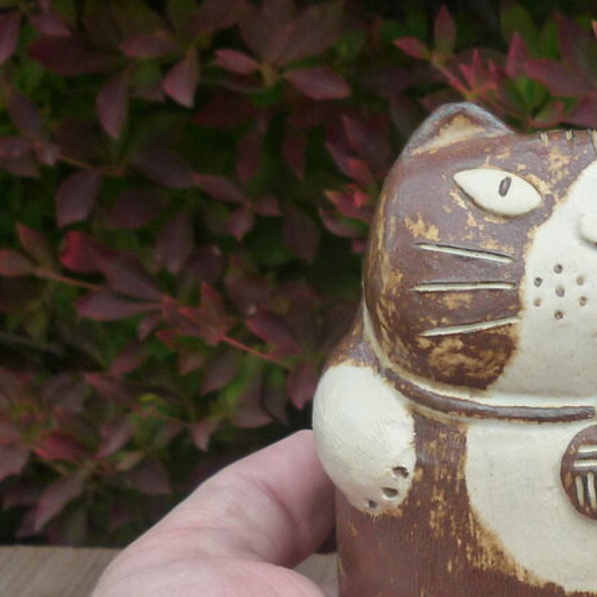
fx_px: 1268
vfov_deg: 26.4
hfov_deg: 25.5
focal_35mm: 65
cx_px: 564
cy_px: 387
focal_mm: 4.7
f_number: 2.9
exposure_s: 1/500
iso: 160
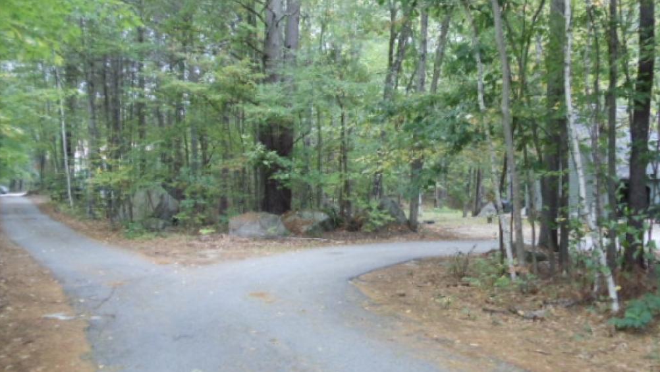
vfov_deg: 24.4
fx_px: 858
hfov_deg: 42.1
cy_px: 201
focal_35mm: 49
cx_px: 334
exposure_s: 1/125
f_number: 3.5
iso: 400
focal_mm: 6
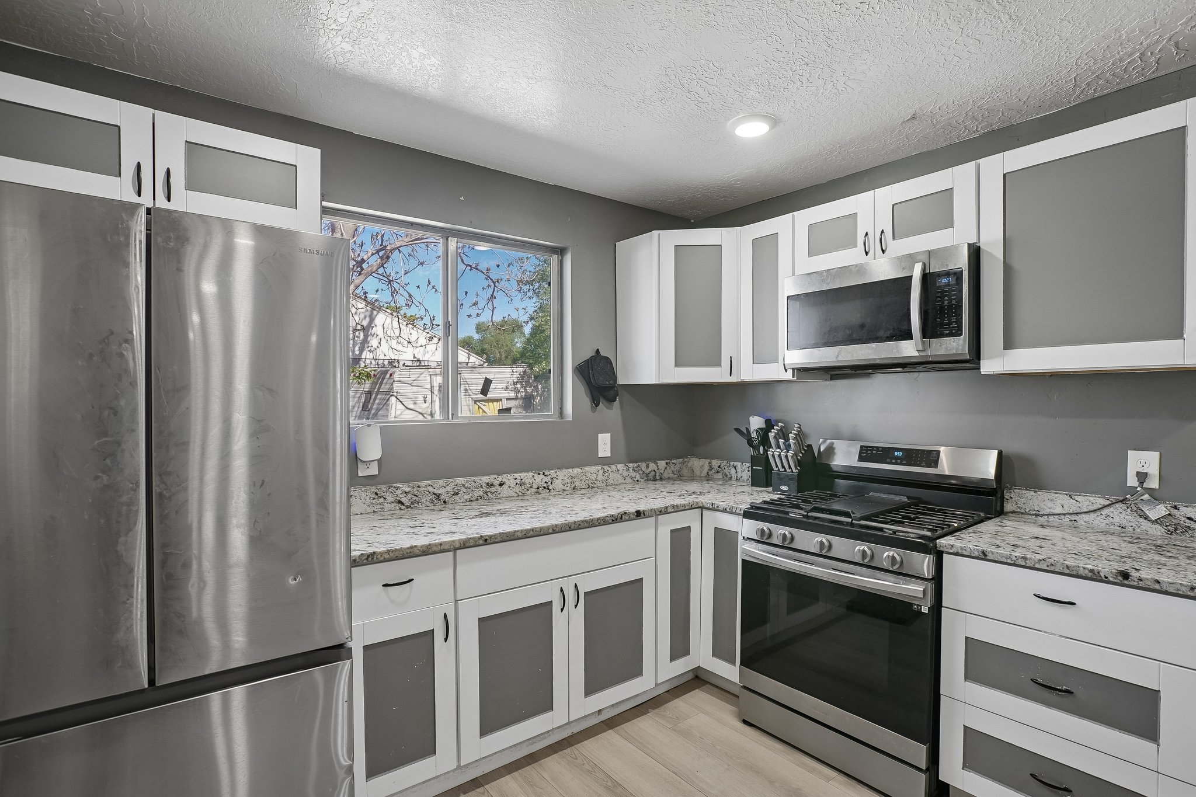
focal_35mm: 17
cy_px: 398
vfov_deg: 70.4
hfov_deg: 93.3
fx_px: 565
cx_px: 598
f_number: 8
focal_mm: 17
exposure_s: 1/25
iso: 400
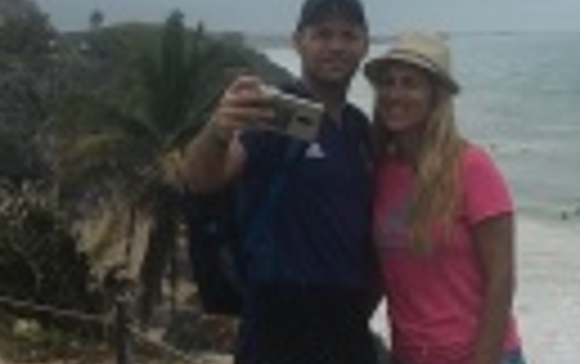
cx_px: 301
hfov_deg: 23.8
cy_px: 94
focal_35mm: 87
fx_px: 1377
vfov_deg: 15.0
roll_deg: +2.3
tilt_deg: -1.0
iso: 25
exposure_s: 1/1183
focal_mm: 4.15
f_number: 2.2
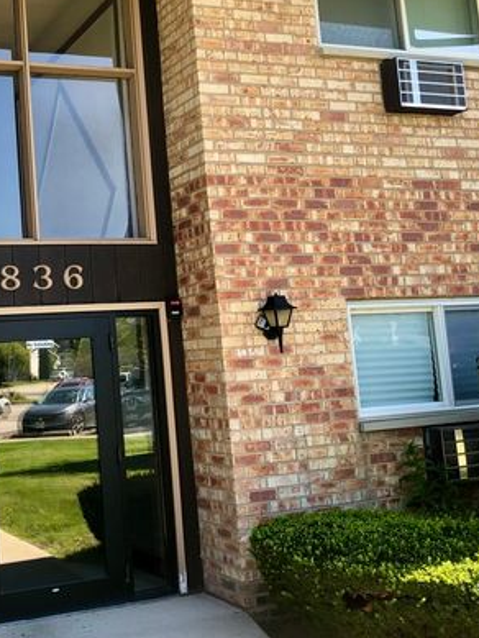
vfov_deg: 39.4
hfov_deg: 29.4
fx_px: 885
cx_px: 74
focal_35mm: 48
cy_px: 240
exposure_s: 1/232
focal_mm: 4
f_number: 1.8
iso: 20
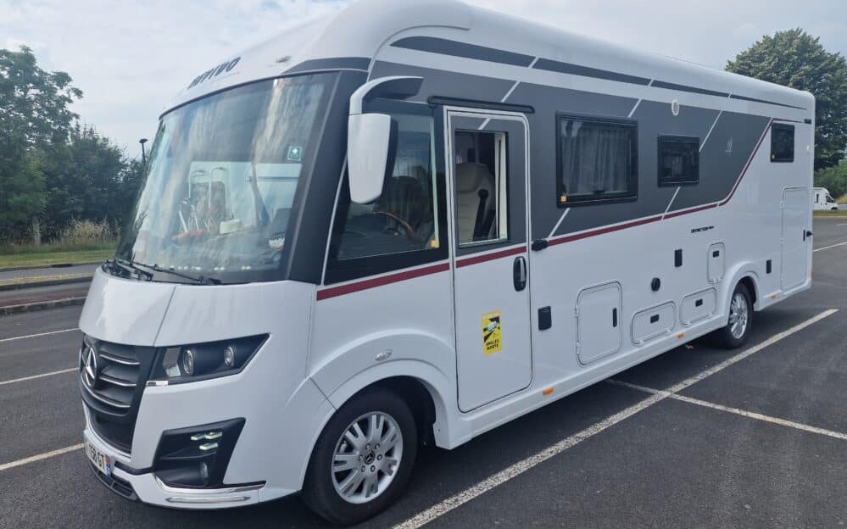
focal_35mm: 25
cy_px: 272
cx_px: 421
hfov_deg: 72.6
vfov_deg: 49.3
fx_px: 577
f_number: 1.8
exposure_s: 1/1032
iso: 50
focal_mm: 6.4
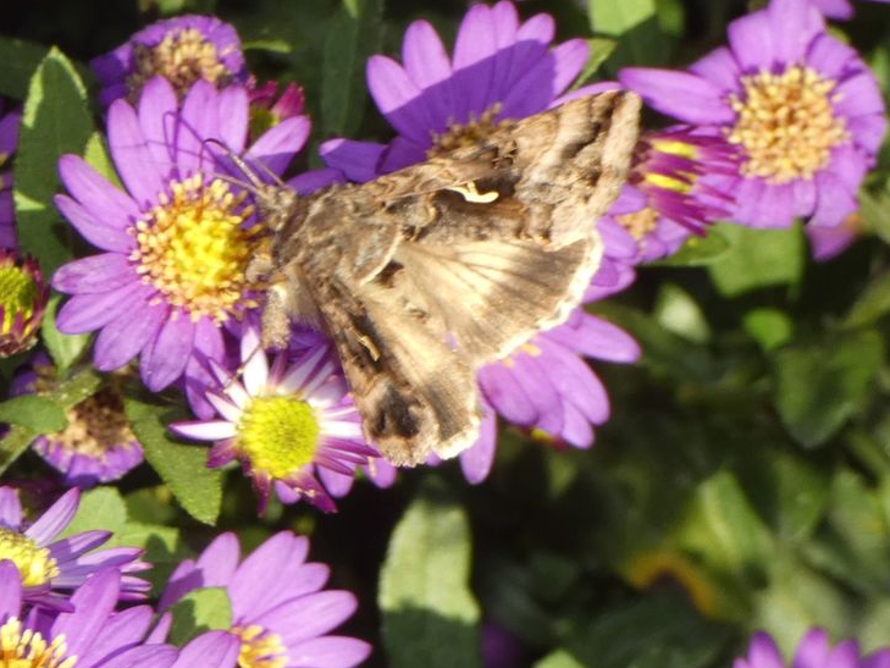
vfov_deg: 5.9
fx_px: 6532
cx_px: 406
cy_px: 285
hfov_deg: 7.8
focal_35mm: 254
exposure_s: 1/80
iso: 80
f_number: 5.5
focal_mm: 38.9
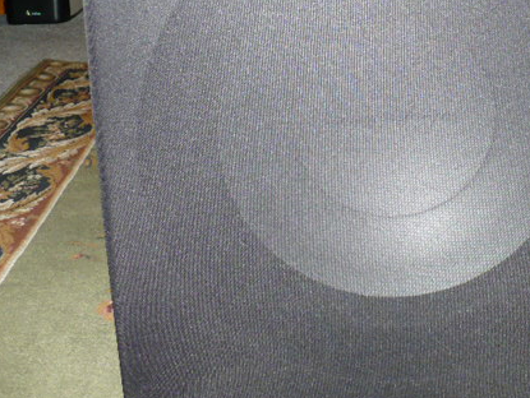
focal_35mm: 57
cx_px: 384
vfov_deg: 25.5
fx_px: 873
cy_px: 129
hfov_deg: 33.2
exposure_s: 1/30
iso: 200
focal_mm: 6.1
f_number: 2.8
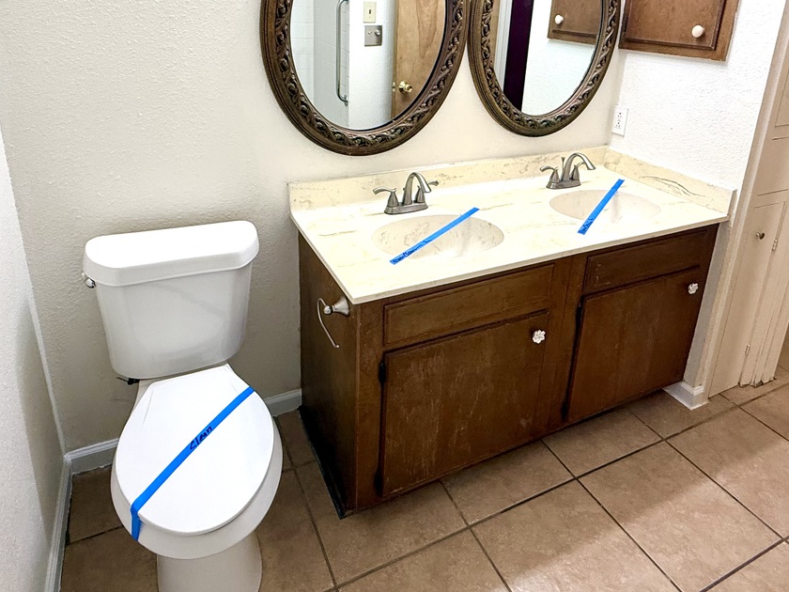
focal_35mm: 24
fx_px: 547
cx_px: 399
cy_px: 167
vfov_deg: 54.8
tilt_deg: -16.8
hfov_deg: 71.6
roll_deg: -2.1
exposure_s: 1/120
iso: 160
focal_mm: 2.22
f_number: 2.2
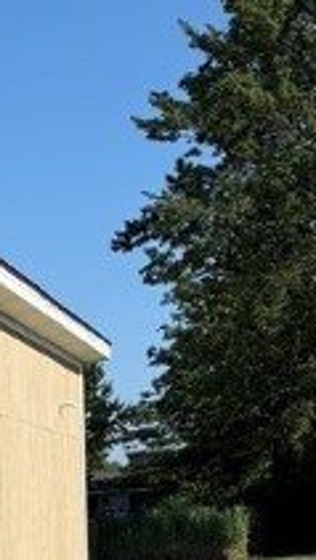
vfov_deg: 21.5
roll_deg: +2.1
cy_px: 589
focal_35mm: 95
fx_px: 1412
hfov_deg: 11.6
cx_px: -284
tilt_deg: -1.2
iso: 80
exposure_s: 1/4167
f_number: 1.78
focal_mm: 6.76
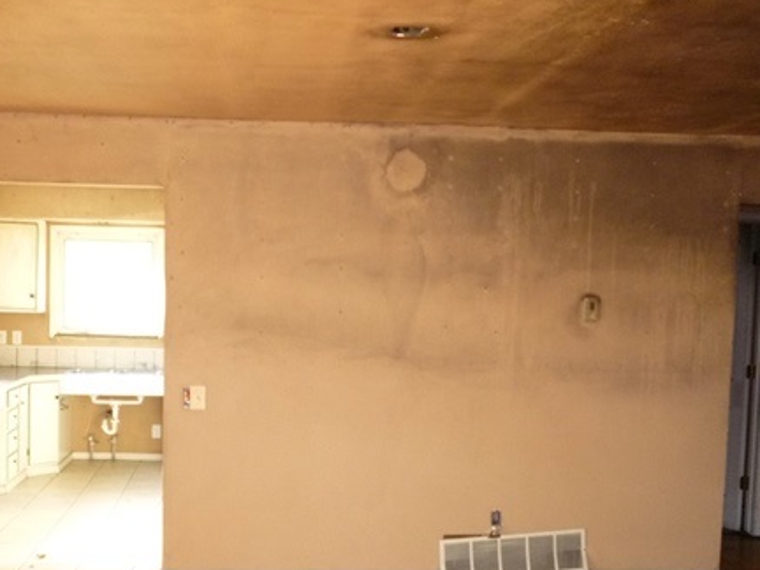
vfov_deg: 33.3
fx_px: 944
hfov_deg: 43.7
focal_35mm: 43
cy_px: 384
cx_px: 320
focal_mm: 5.2
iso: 400
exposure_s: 1/30
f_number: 3.3
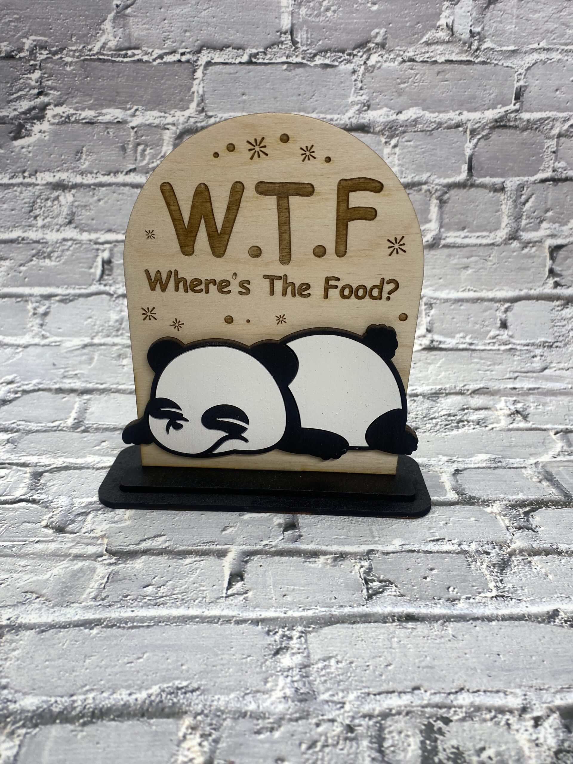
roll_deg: -1.5
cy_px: 382
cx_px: 286
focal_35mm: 26
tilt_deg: -19.5
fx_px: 574
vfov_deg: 67.3
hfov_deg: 53.1
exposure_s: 1/120
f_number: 1.8
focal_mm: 4.25
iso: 32
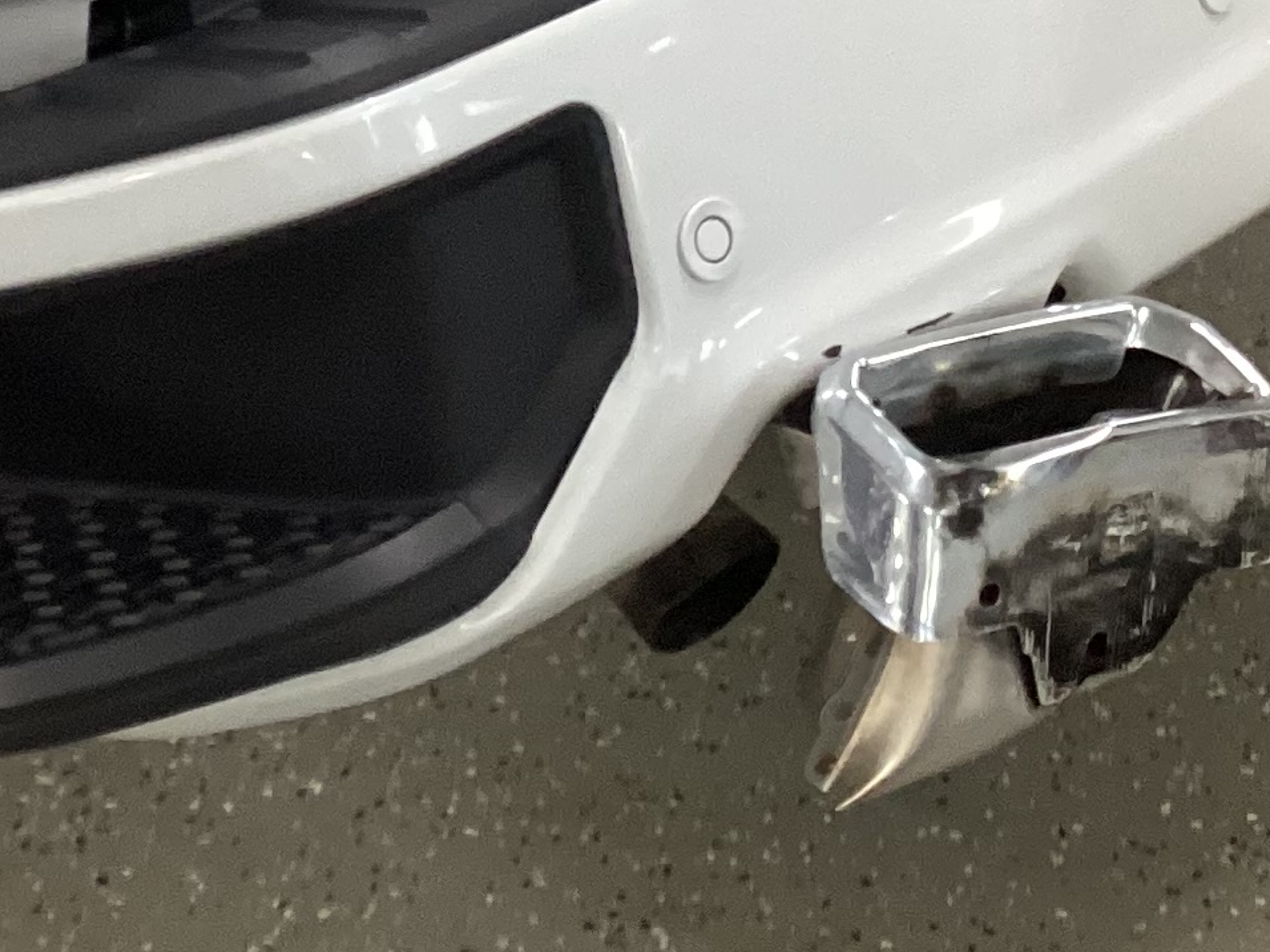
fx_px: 3888
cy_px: 25
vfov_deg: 13.8
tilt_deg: -29.2
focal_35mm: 106
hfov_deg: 18.4
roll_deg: +0.3
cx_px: 330
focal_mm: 3.3
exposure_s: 1/50
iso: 250
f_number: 2.4
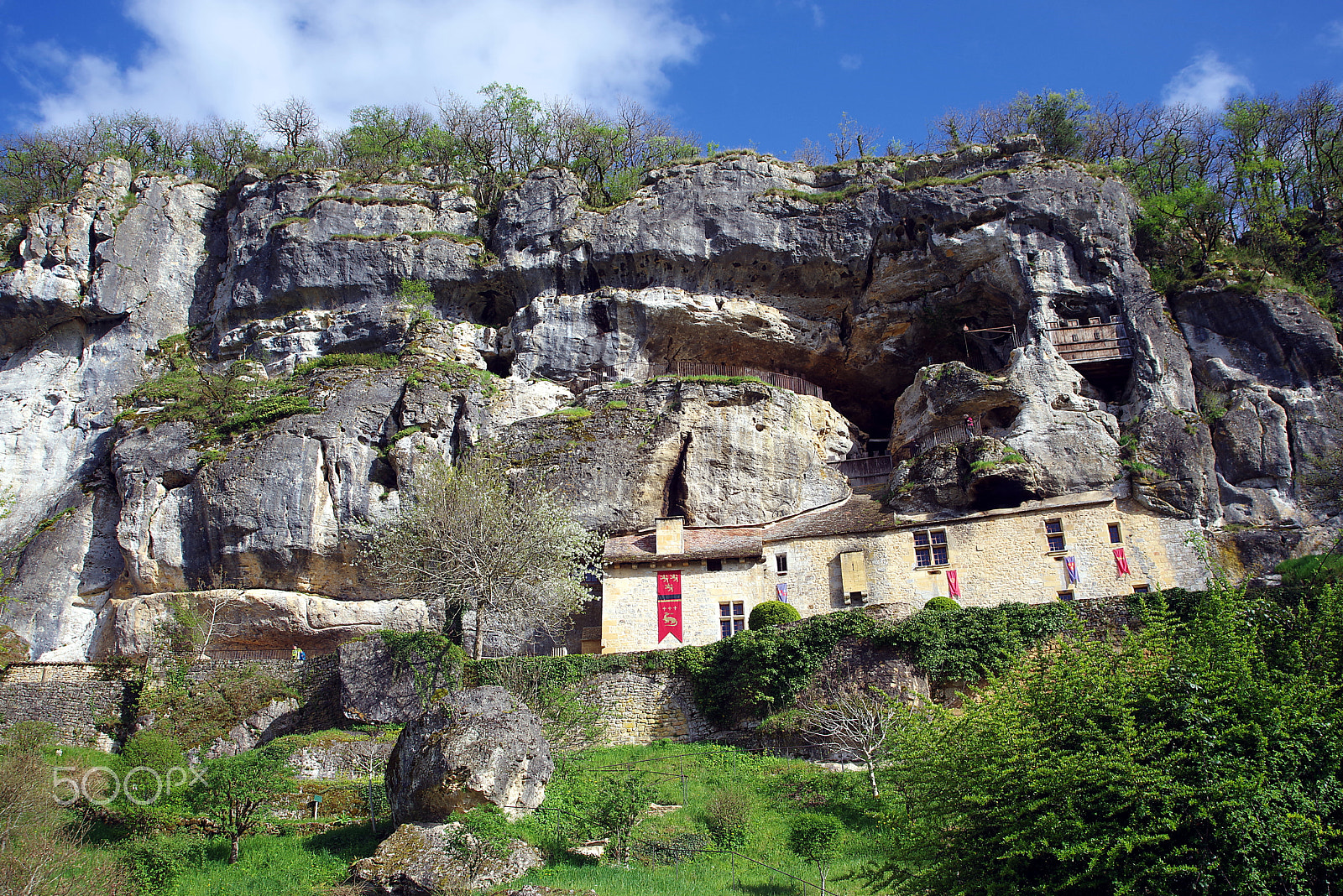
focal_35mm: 35
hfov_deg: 54.4
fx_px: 1306
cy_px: 448
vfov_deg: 37.9
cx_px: 672
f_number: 9
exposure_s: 1/100
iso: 100
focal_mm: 35
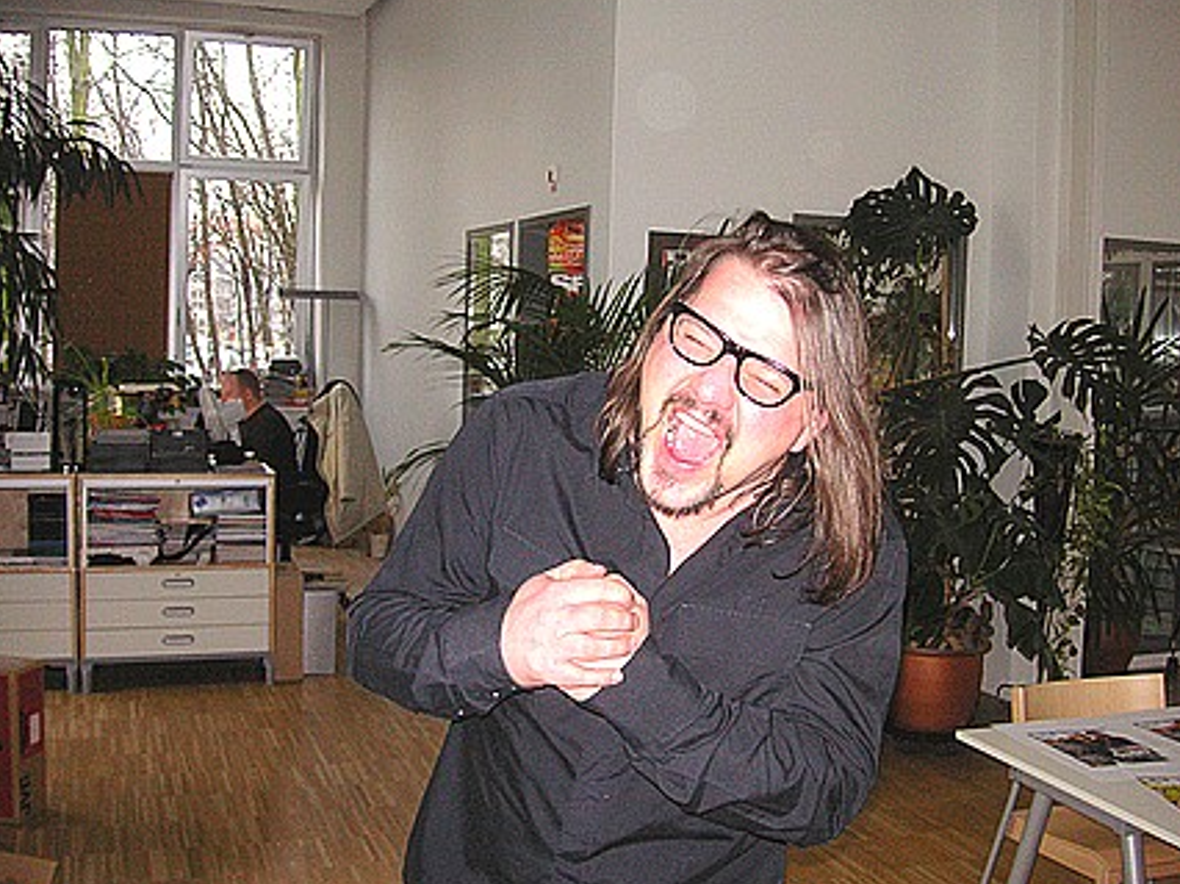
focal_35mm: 40
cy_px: 436
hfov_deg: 46.8
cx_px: 573
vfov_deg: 35.9
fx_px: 1363
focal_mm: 6.1
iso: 160
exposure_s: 1/45
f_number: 2.8
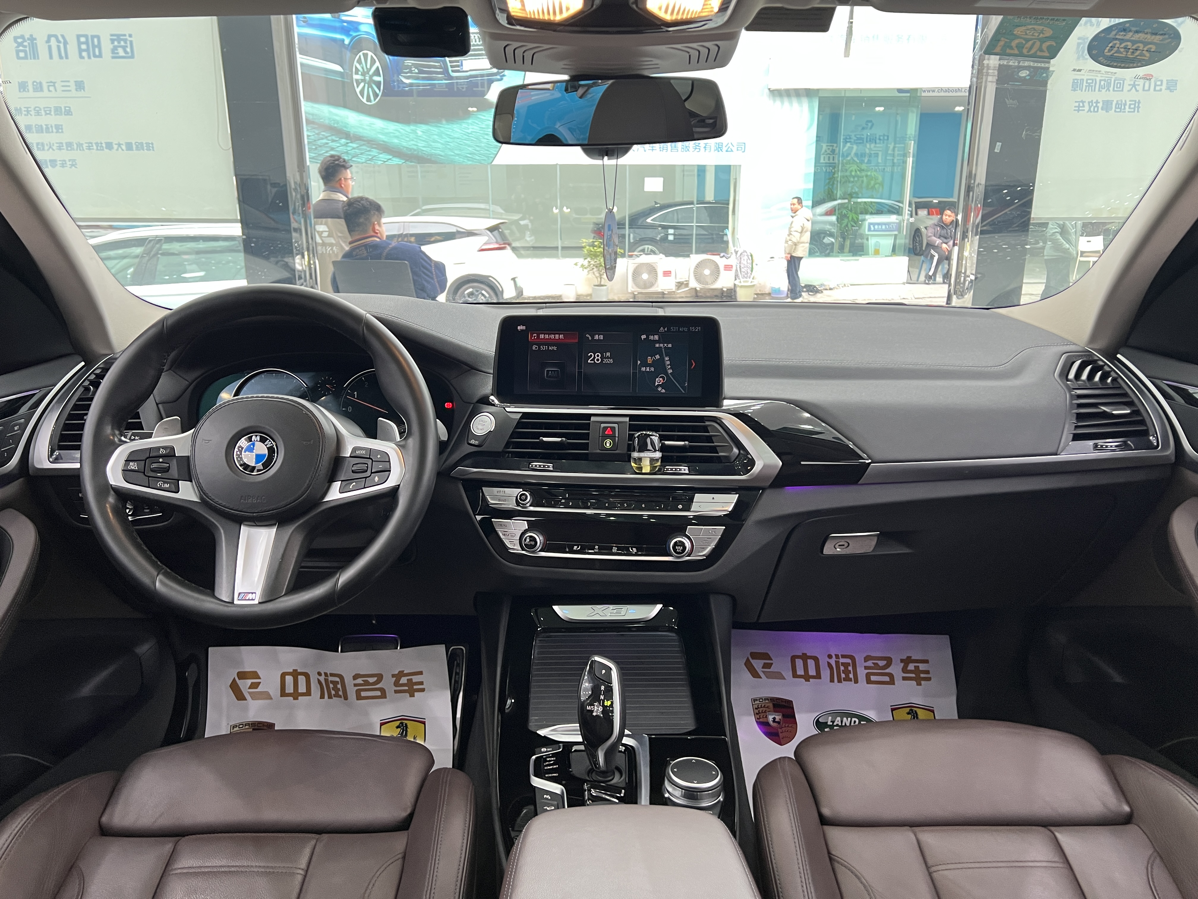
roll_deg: +0.2
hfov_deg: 67.3
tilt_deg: -16.3
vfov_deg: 53.1
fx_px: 900
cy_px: 450
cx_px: 599
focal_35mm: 26
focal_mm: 5.7
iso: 160
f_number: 1.5
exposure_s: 1/49
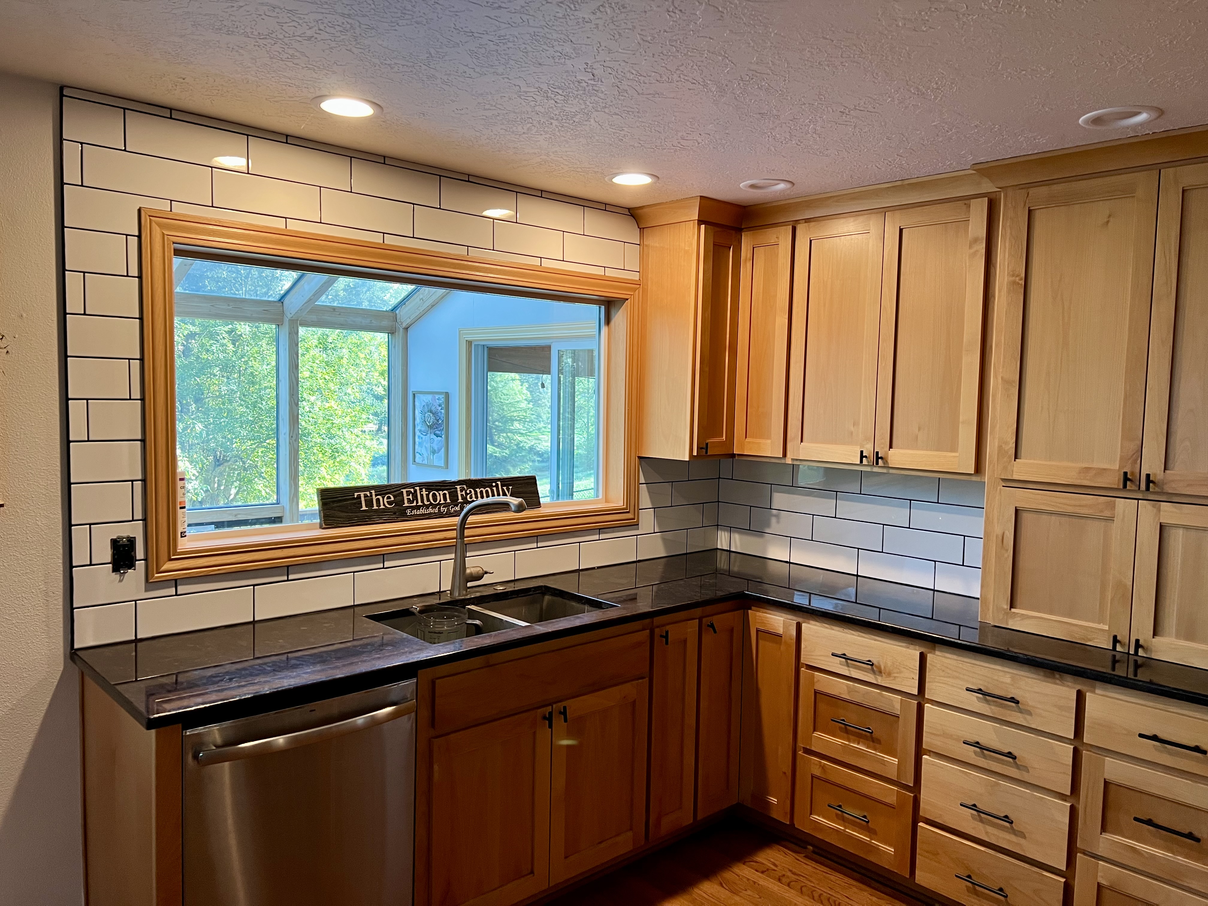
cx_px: 604
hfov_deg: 67.3
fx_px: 907
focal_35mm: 26
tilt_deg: -5.2
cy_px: 453
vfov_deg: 53.1
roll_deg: -1.9
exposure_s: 1/60
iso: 80
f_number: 1.5
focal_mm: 5.7
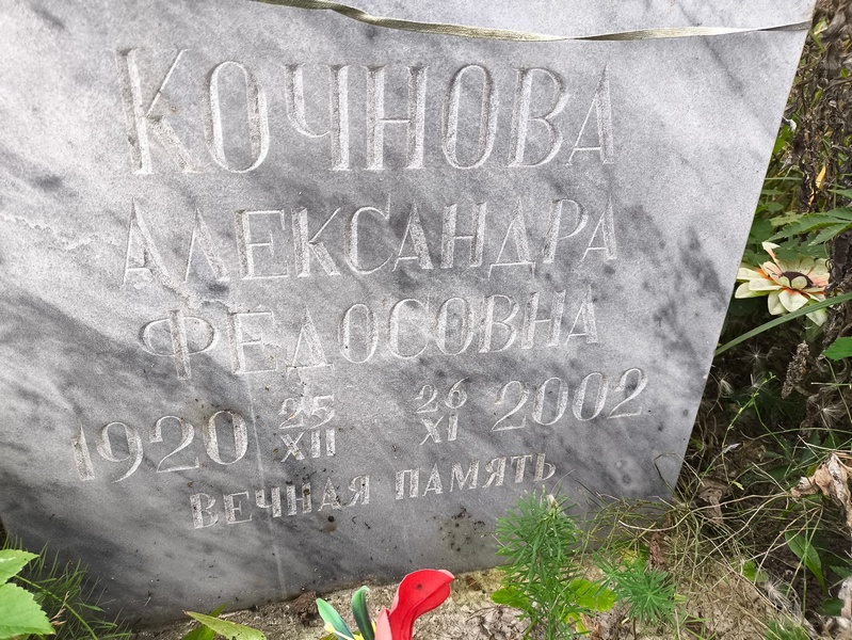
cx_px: 426
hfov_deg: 69.4
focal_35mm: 25
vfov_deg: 54.9
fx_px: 616
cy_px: 320
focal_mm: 4.71
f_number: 1.7
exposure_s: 1/60
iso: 100
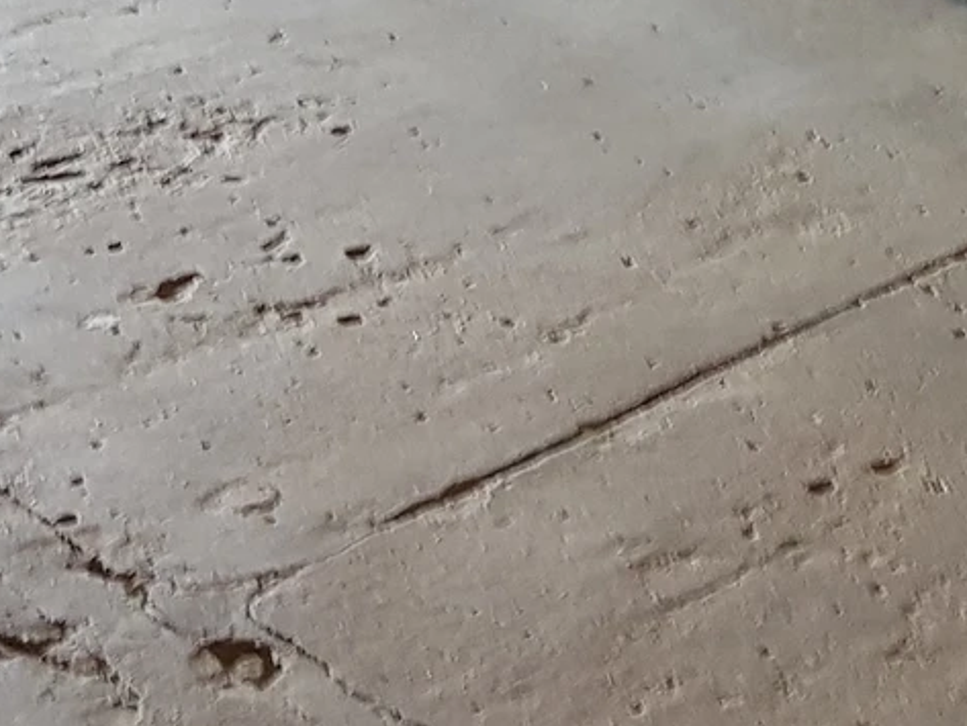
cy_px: -503
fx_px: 3074
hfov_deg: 17.0
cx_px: 1214
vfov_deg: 12.5
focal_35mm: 110
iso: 200
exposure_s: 1/11
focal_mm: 4.2
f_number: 1.7
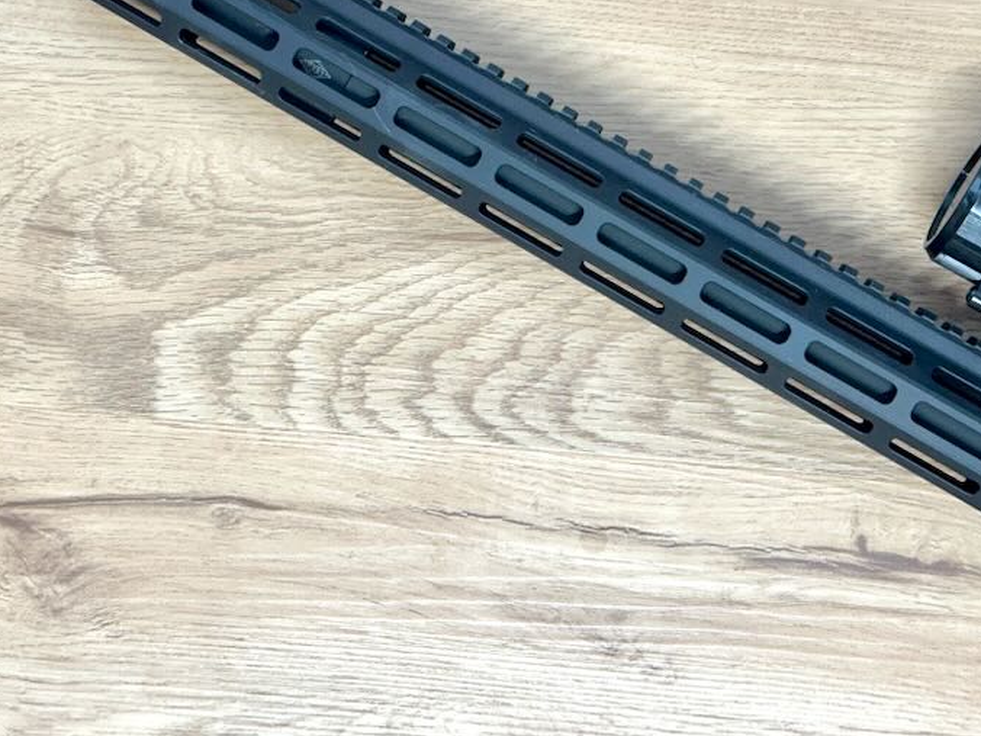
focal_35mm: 71
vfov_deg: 20.7
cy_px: 260
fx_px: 2012
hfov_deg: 27.4
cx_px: 485
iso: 80
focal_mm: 6.86
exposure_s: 1/60
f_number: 1.78
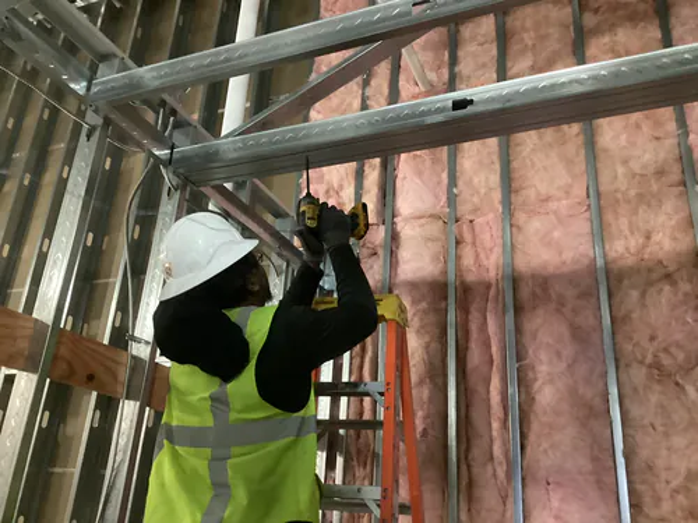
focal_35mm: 31
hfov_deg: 58.4
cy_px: 262
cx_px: 349
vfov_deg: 45.4
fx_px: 625
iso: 800
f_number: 2.4
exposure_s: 1/24
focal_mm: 3.3
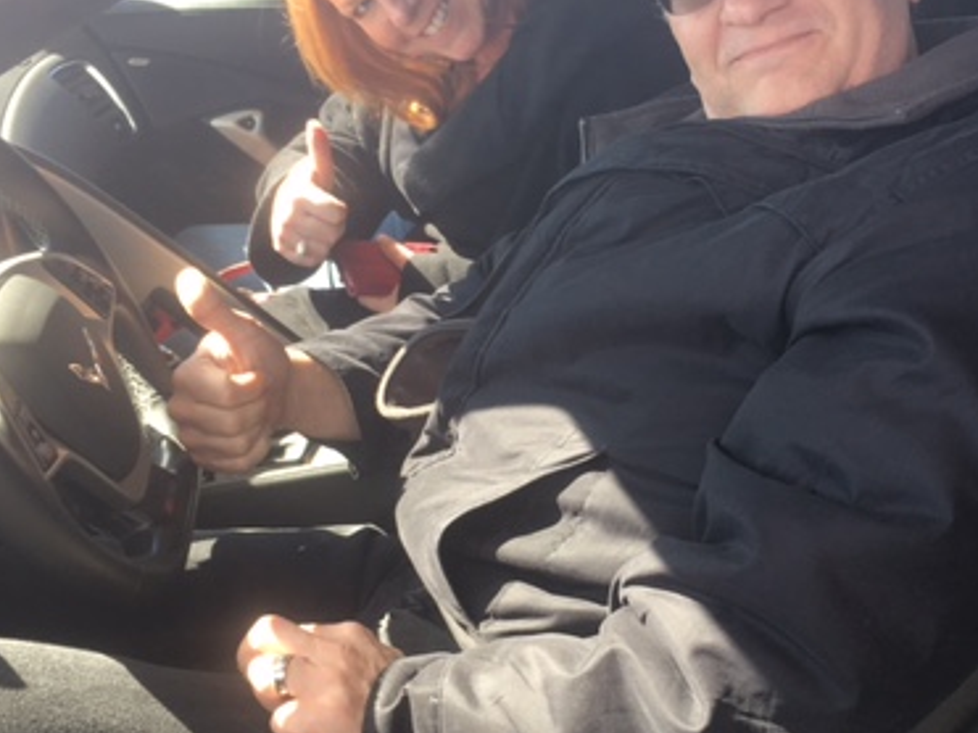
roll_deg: +1.8
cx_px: 575
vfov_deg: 29.0
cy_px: 438
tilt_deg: -27.4
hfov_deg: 38.1
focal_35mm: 50
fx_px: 1412
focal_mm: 4.15
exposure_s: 1/120
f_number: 2.2
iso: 32
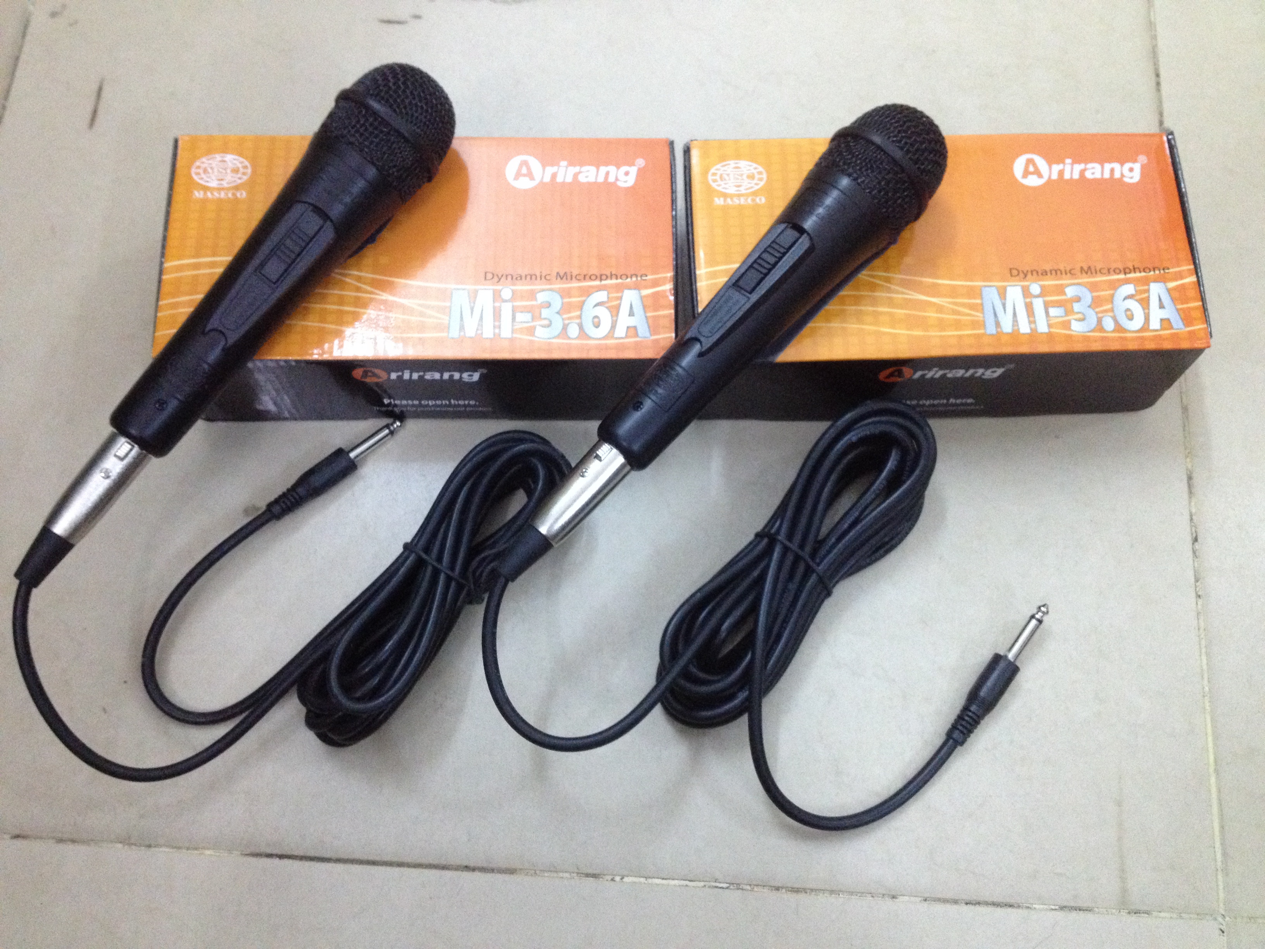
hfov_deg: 52.6
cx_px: 632
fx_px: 1279
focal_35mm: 35
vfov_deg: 40.7
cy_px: 474
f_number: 2.4
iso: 320
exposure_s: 1/20
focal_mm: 4.28
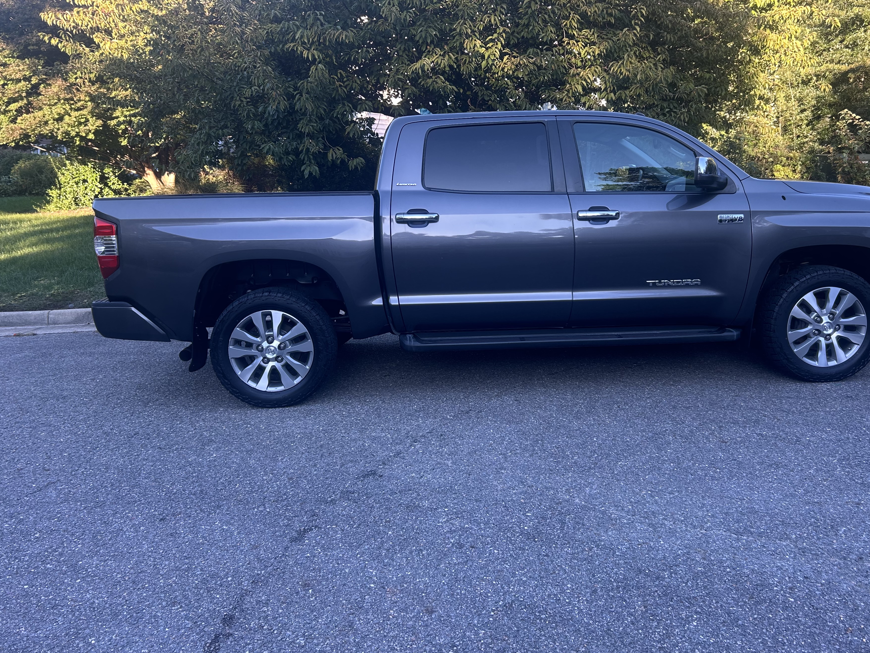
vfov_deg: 46.8
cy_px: 307
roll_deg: +2.3
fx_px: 754
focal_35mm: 30
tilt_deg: -11.3
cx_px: 485
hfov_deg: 59.8
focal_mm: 5.7
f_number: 1.5
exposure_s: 1/121
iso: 40
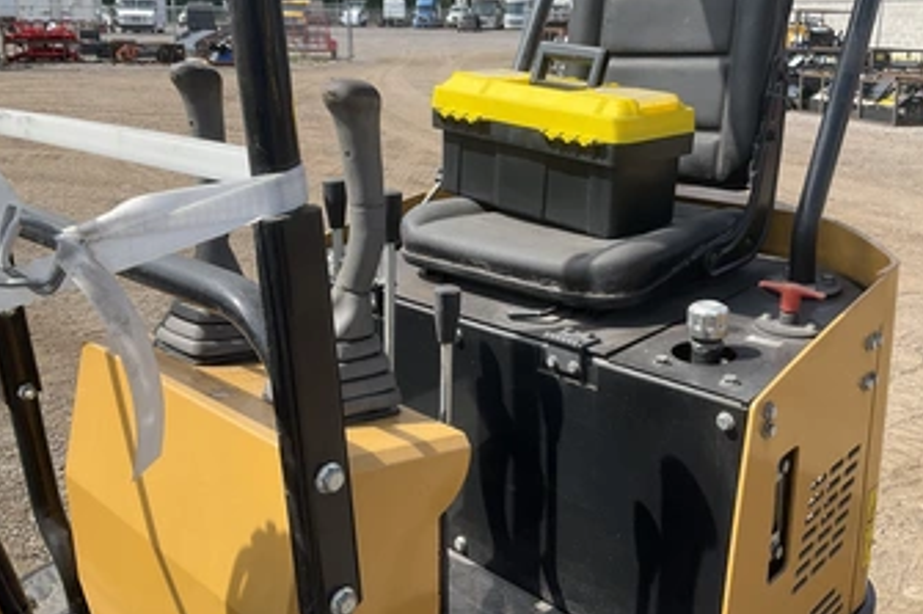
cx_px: 496
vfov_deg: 36.7
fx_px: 923
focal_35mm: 36
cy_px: 248
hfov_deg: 53.1
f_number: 1.8
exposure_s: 1/978
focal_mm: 3
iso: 25
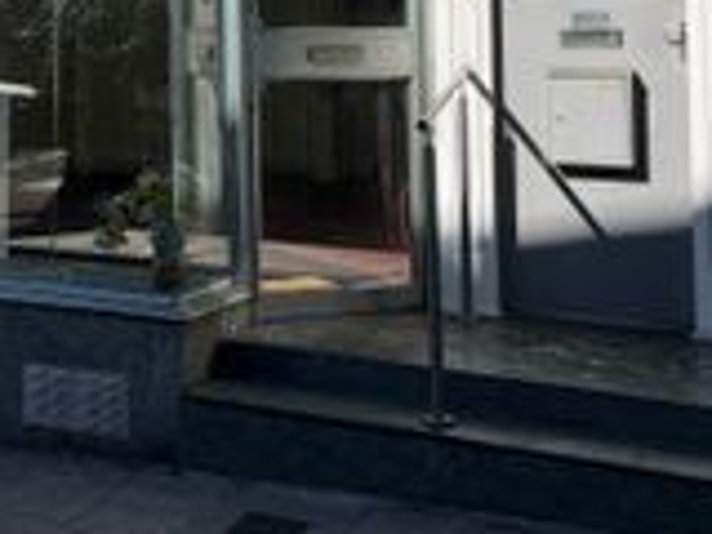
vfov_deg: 21.3
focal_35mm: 65
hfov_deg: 28.5
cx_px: 58
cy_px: -67
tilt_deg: +4.1
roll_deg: +0.4
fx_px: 1337
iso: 50
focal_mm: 5.7
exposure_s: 1/4630
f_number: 1.5
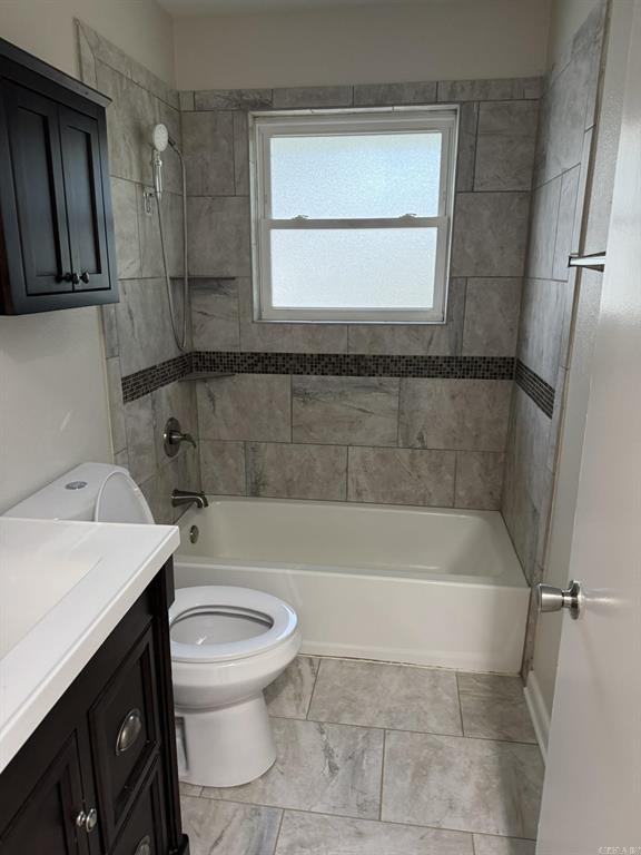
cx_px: 320
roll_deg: +0.1
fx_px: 593
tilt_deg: -14.9
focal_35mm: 24
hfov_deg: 56.8
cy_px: 428
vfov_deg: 71.6
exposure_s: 1/60
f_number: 1.78
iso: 400
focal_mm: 6.76
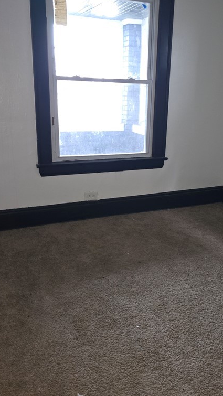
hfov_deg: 34.5
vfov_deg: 58.0
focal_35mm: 34
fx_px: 357
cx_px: 136
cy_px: 196
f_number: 1.7
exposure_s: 1/12
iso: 640
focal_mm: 6.3
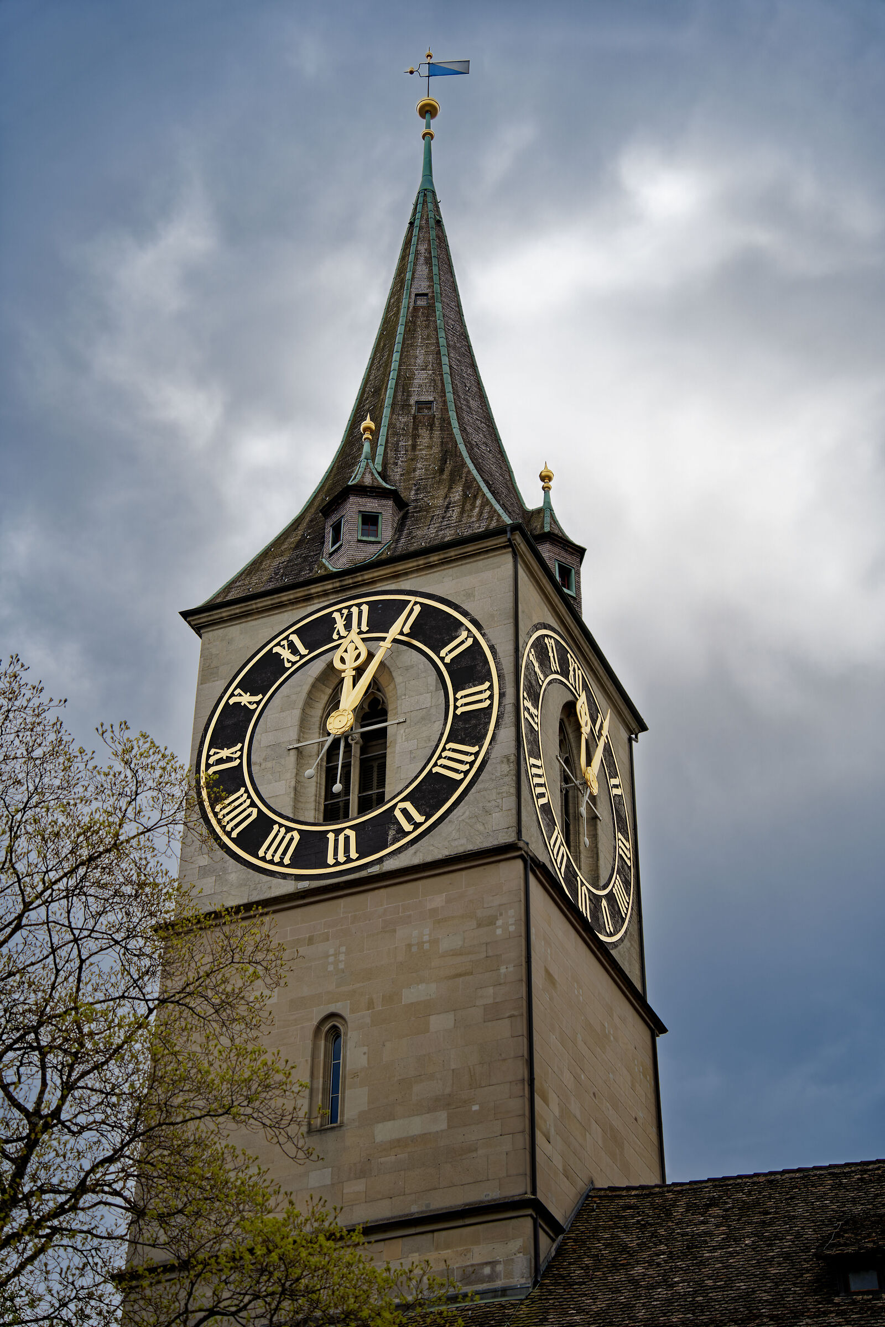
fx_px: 2139
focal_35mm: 58
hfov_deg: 23.4
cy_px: 664
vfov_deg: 34.5
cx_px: 442
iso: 50
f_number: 4
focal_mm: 58
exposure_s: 1/400
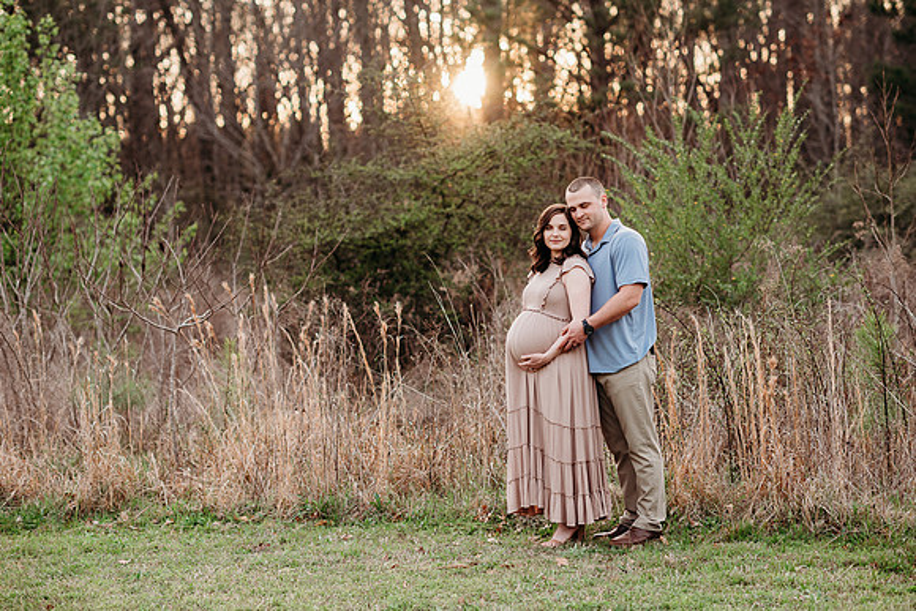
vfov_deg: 15.1
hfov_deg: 22.5
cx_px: 475
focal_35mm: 91
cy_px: 305
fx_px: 2305
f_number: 2.5
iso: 320
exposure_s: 1/400
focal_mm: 85
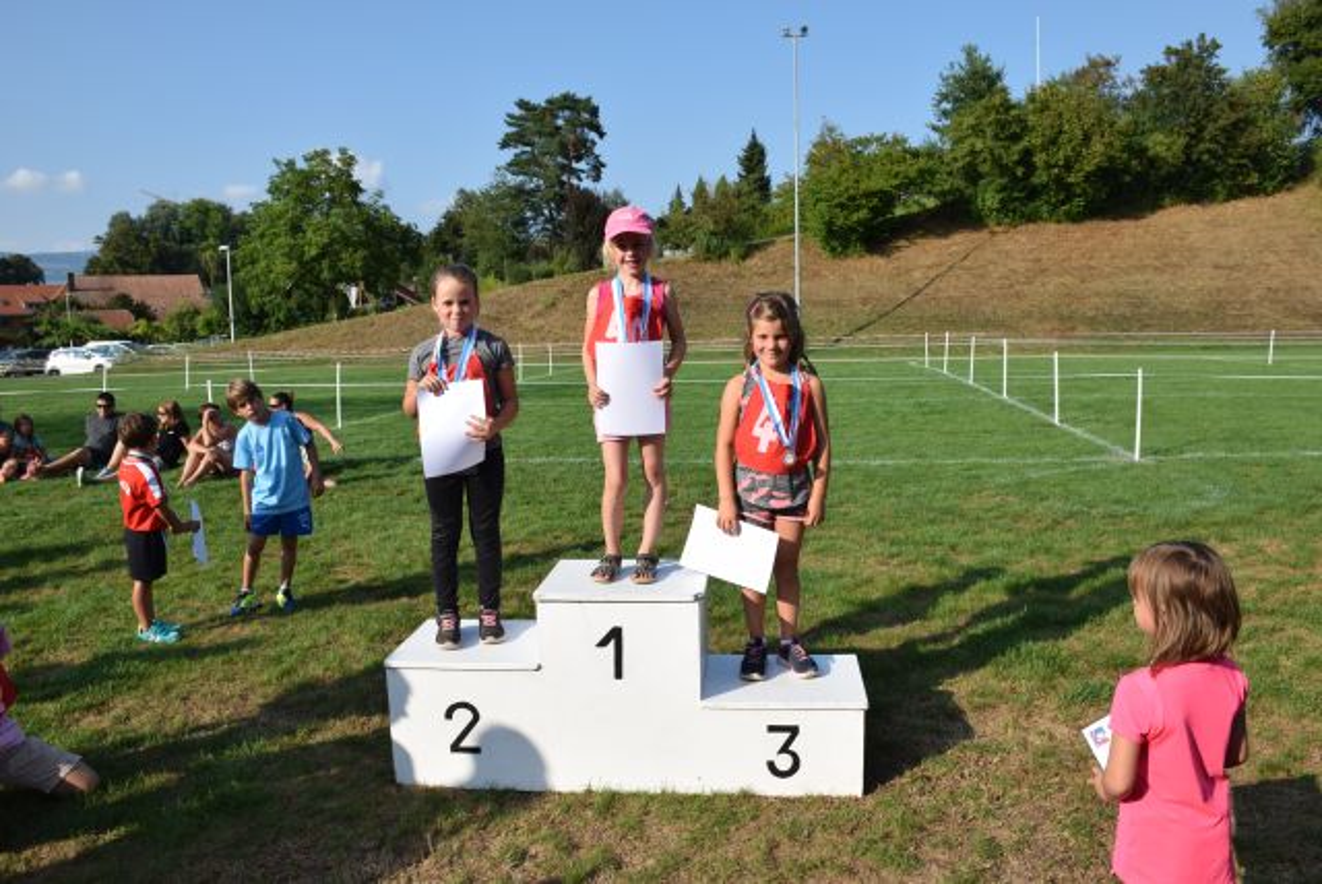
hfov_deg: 67.3
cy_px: 442
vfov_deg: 48.0
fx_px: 992
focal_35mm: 27
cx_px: 661
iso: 200
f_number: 10
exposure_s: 1/400
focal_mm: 18
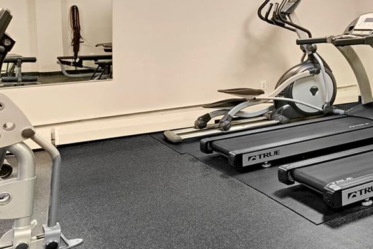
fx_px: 508
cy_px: 28
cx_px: 481
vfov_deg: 26.7
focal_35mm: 49
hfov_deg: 31.4
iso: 320
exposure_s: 1.3
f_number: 9
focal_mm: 14
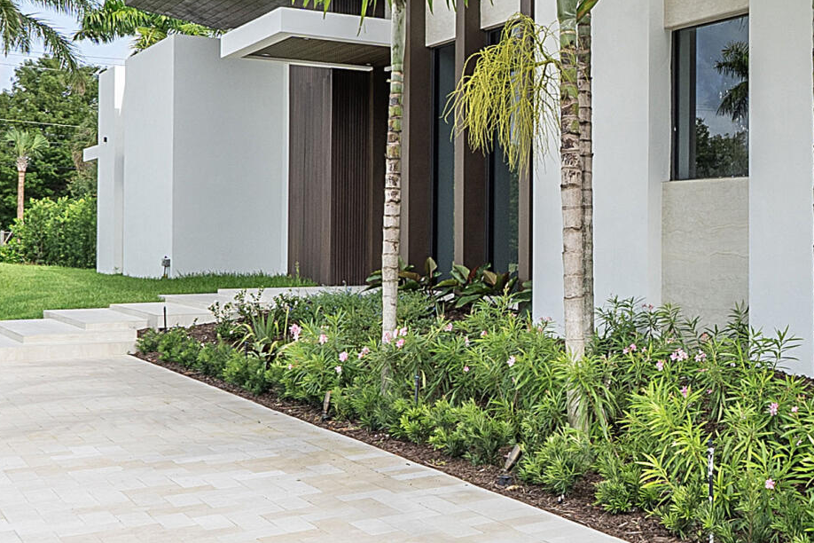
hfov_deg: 38.2
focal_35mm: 49
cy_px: 232
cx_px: 700
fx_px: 1108
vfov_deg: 27.5
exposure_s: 1/400
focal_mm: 10
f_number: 7.1
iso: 200
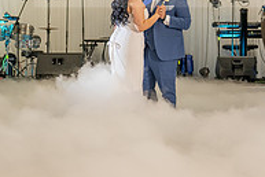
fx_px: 796
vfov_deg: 12.5
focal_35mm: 108
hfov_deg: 18.9
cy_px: -25
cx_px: 154
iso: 640
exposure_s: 1/125
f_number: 2.8
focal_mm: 36
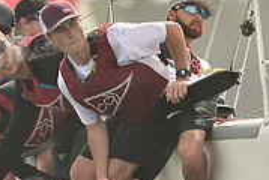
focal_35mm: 970
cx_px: 204
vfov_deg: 1.4
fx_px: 7260
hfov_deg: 2.1
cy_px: 109
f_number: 5
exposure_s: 1/1600
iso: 320
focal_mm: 300
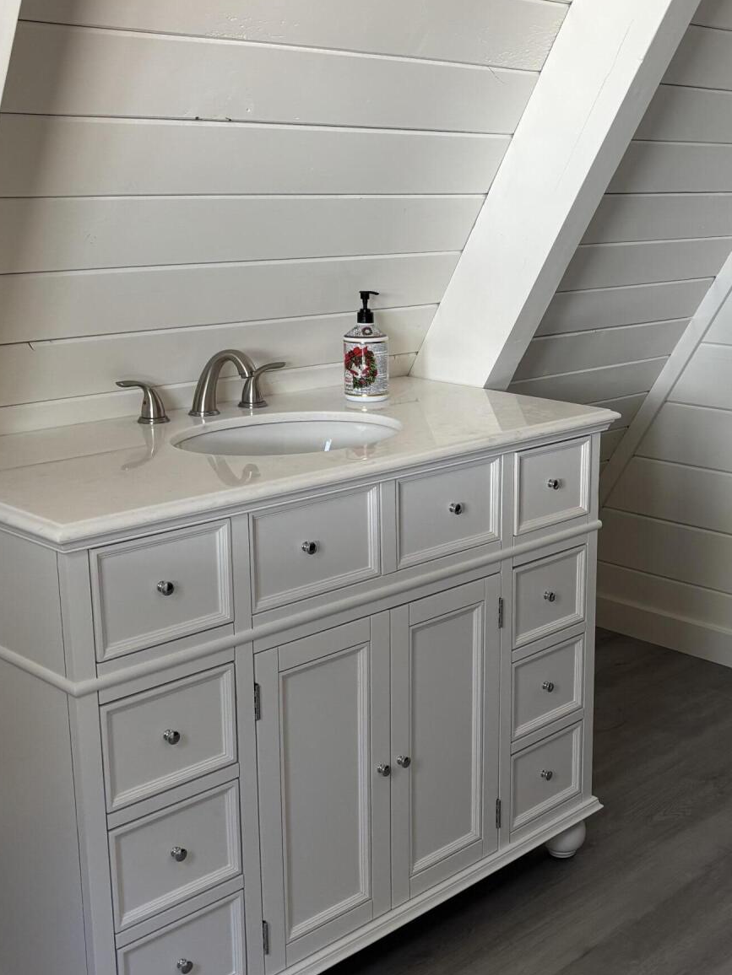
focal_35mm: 45
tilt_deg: -13.8
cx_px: 501
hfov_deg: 31.9
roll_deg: +0.2
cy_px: 471
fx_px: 1269
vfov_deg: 42.1
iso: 160
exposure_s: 1/60
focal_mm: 5.96
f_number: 1.6
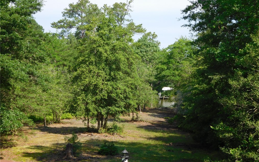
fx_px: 529
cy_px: 90
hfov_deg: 27.5
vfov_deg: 17.4
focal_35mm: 75
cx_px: 131
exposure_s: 1/400
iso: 125
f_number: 4.5
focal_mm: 12.5
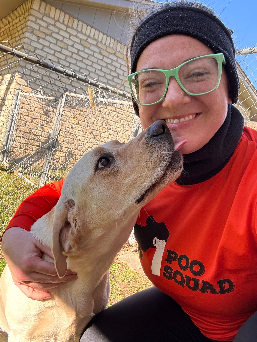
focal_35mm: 30
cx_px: 128
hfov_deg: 46.8
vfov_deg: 60.0
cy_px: 171
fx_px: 297
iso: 40
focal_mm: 2.69
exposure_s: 1/145
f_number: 1.9
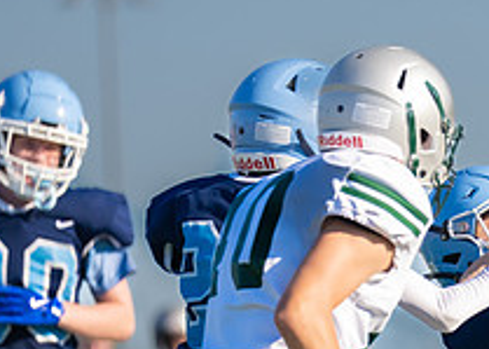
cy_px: 368
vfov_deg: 2.1
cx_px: 720
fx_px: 9577
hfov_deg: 2.9
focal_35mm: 690
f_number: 2.8
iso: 250
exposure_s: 1/4000
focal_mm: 200
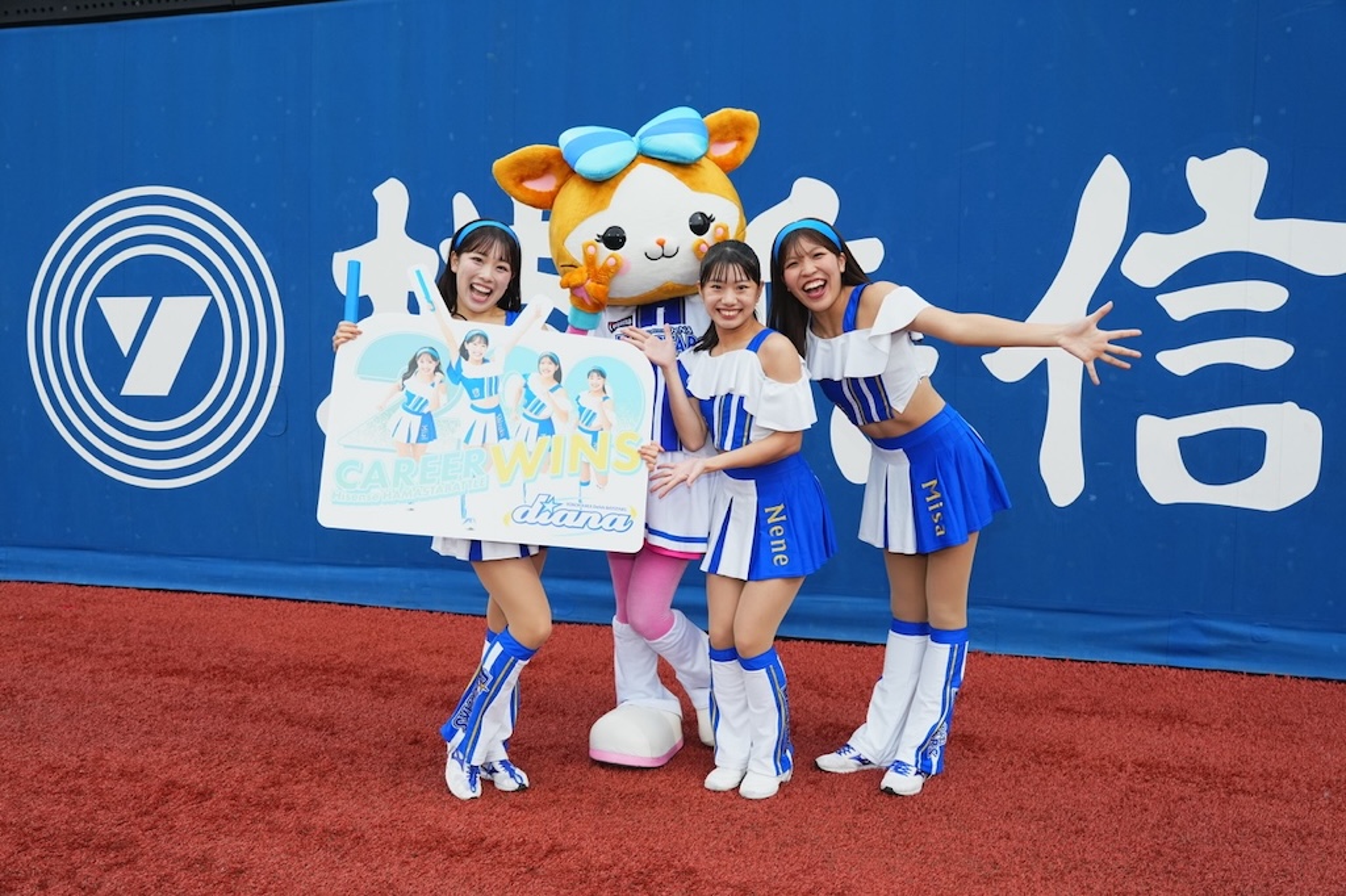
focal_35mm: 31
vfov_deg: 42.3
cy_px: 448
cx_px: 673
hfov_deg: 60.3
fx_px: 1159
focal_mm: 31
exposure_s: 1/400
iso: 1000
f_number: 5
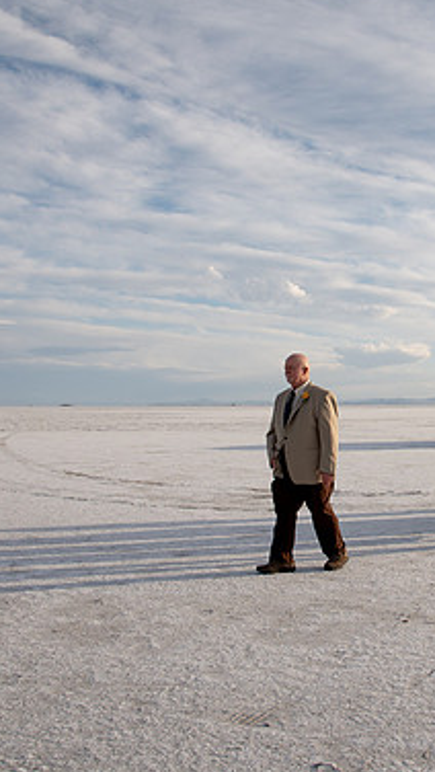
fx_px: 880
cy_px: 373
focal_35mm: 43
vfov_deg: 47.3
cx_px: 330
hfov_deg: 27.4
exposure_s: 1/800
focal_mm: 24
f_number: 8
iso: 200
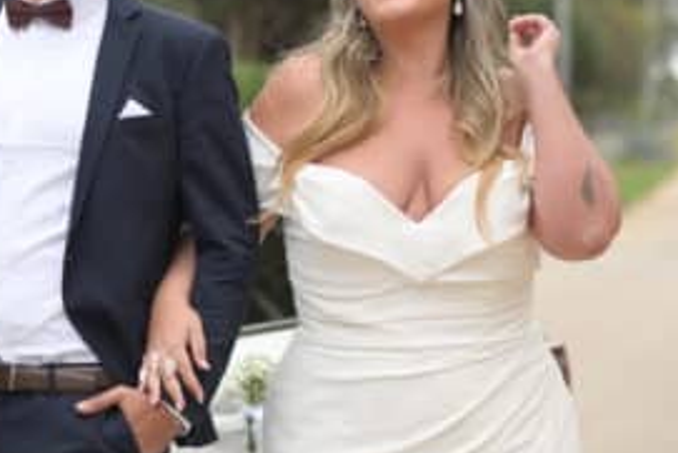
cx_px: 73
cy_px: 220
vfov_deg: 7.3
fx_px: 3542
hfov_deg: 10.9
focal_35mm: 188
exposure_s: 1/250
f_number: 3.2
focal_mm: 85
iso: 250
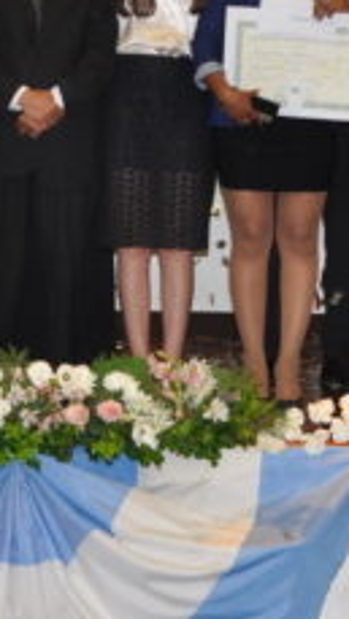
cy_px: 138
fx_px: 1413
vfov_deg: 24.4
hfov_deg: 14.0
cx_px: 100
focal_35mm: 86
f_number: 5.6
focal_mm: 18
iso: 640
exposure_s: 1/50
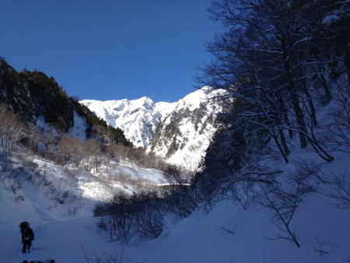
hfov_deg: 52.6
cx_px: 175
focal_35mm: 35
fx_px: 354
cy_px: 132
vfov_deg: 40.7
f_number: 2.4
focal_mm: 4.28
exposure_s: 1/1972
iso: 50
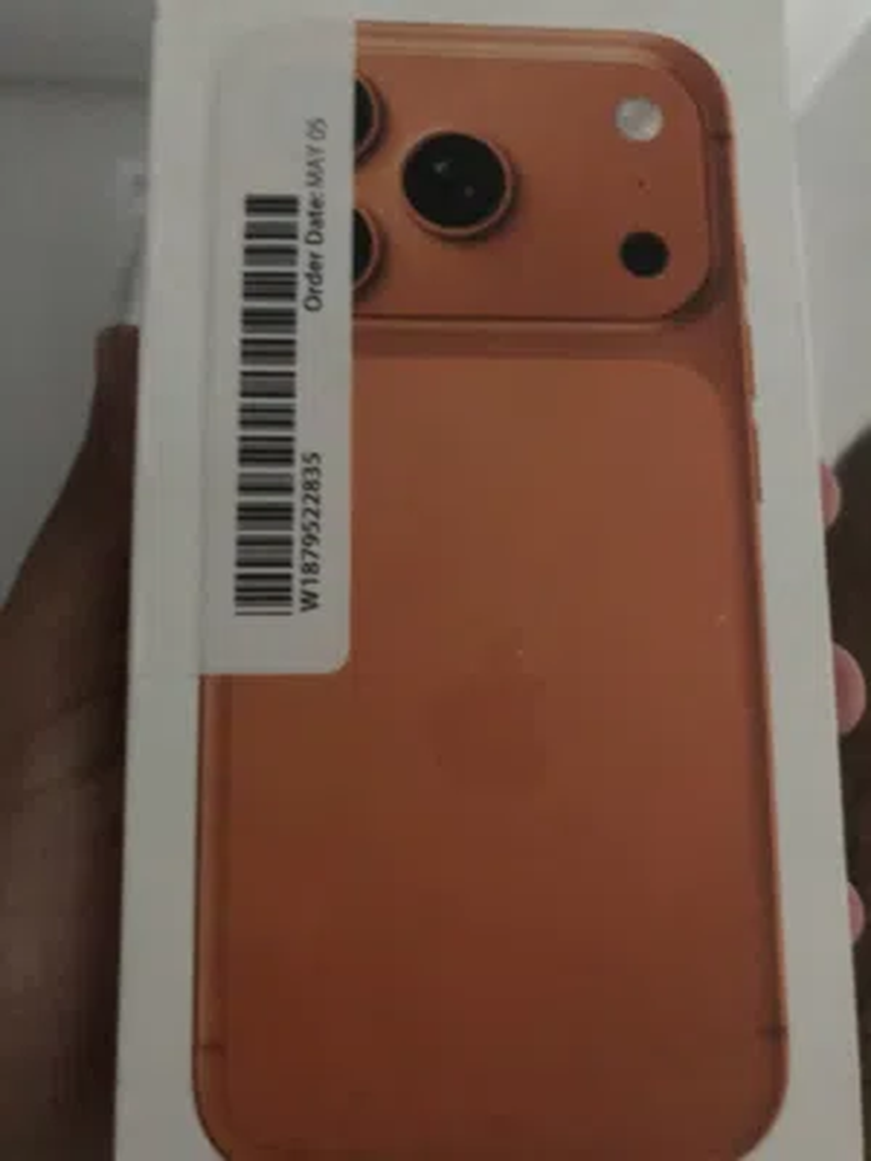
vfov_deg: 63.4
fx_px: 939
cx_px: 436
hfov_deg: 49.7
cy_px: 580
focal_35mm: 28
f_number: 1.8
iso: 500
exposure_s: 1/4
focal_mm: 3.99
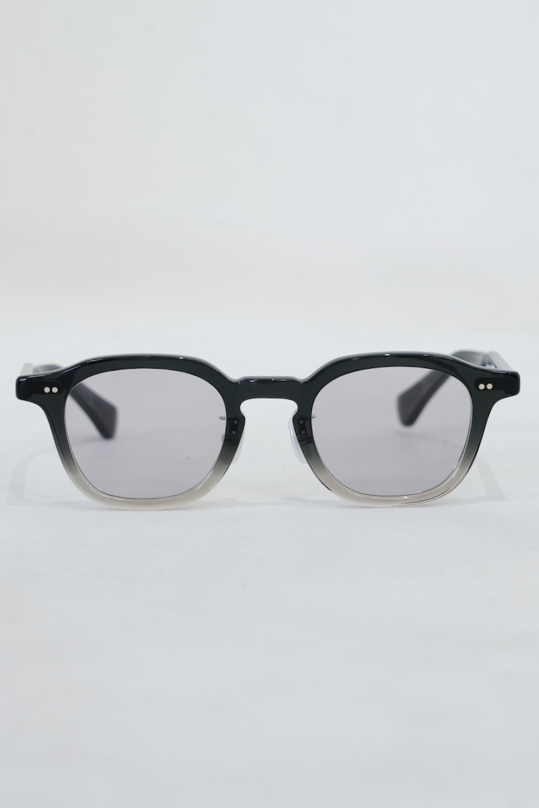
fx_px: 2357
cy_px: 404
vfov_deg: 19.5
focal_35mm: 105
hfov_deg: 13.0
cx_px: 270
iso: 1250
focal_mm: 105
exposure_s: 1/30
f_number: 8
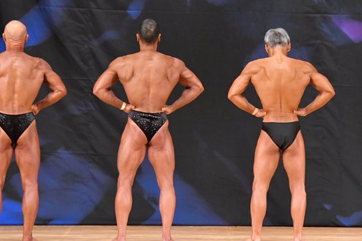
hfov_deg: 6.8
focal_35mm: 302
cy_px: 77
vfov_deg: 4.5
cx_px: 236
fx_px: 3036
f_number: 5.6
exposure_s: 1/400
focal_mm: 135
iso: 7200
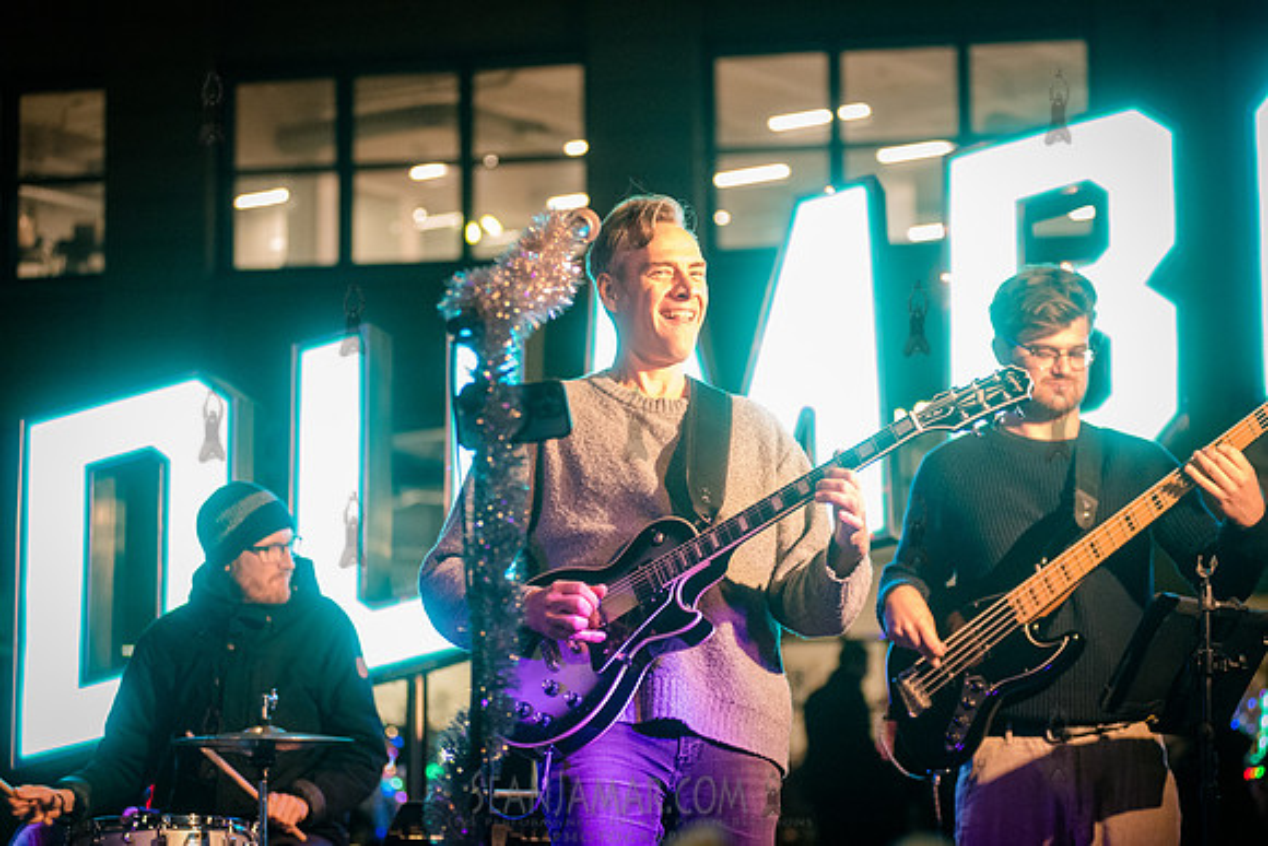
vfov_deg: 17.1
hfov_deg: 25.4
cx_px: 634
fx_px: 2818
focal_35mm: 80
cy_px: 423
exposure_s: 1/250
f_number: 3.2
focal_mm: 80
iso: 8000
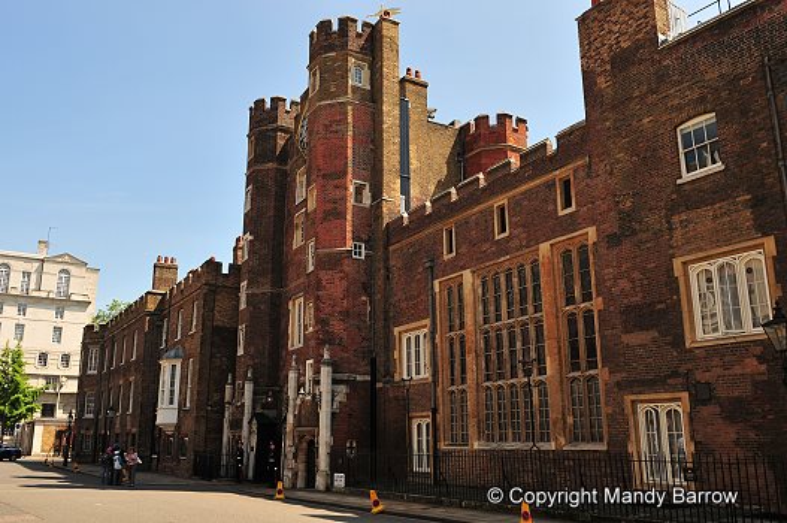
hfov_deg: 62.0
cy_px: 262
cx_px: 394
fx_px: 655
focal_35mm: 30
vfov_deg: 43.5
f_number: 8
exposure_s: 1/250
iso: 200
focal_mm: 20
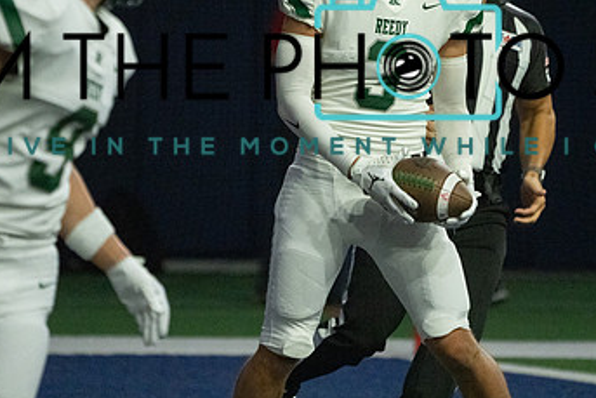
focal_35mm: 635
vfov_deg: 2.2
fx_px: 10517
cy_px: 70
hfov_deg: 3.2
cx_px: 354
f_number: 5.6
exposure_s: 1/1250
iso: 12800
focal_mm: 376
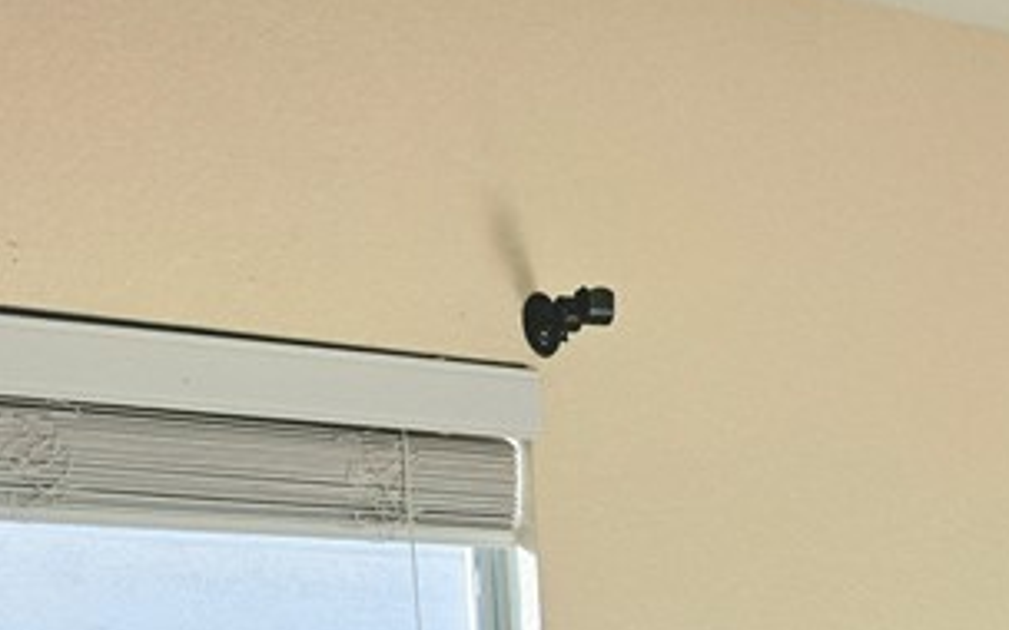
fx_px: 2255
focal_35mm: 82
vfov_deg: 14.3
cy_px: 1081
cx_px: 1162
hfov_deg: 23.4
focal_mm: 6.3
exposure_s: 1/370
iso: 64
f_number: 1.7
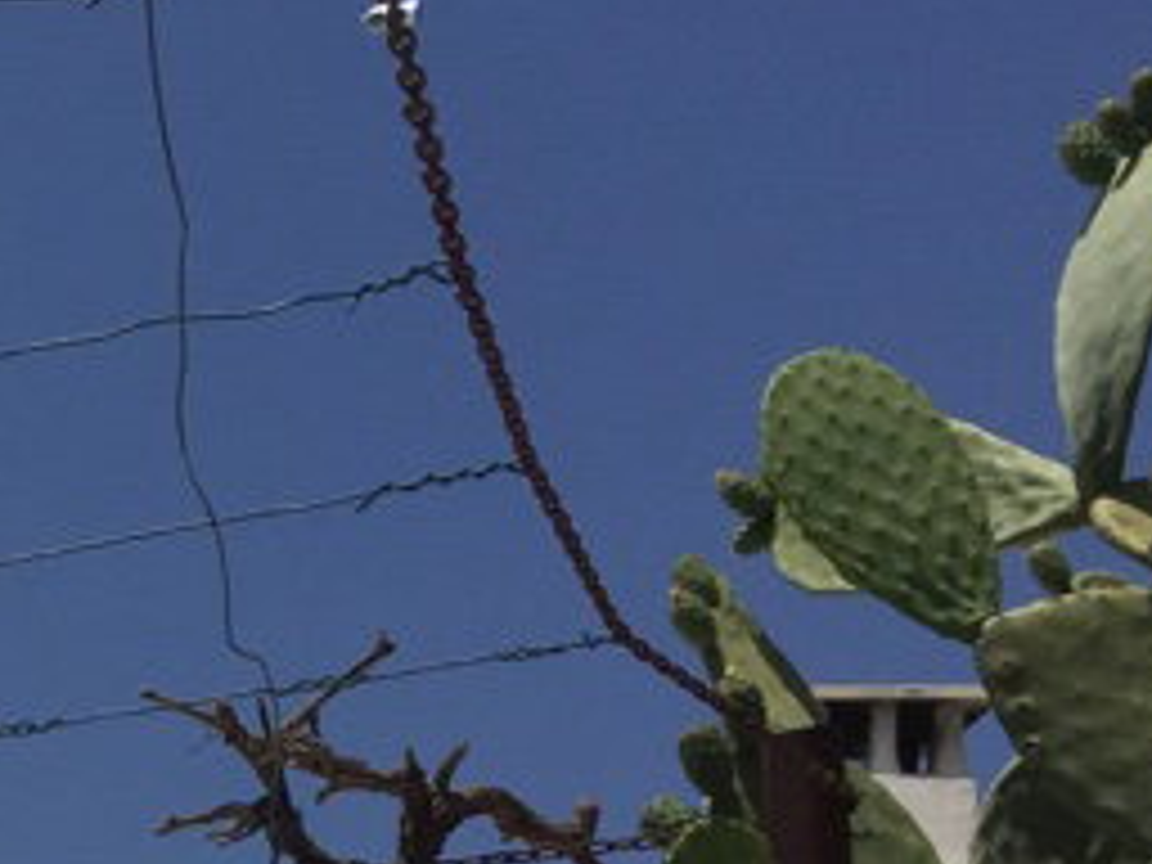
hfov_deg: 15.3
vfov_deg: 11.7
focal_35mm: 116
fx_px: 3860
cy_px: 1634
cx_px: -724
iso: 32
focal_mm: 4.15
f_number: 2.2
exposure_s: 1/6623
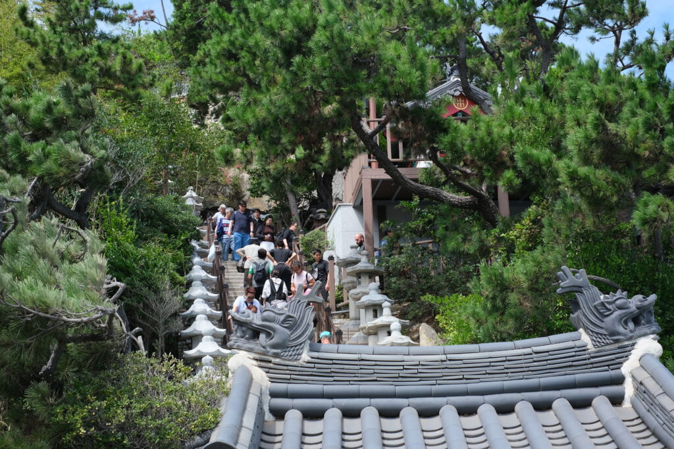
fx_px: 992
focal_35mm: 53
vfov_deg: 25.5
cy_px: 224
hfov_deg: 37.5
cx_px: 337
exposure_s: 1/850
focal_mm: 35
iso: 320
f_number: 5
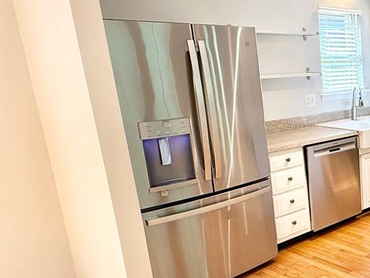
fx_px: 438
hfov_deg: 36.0
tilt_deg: -13.9
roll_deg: +0.3
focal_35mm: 41
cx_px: 440
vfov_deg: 35.0
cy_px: 164
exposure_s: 1/120
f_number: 2.2
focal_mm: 2.22
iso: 160
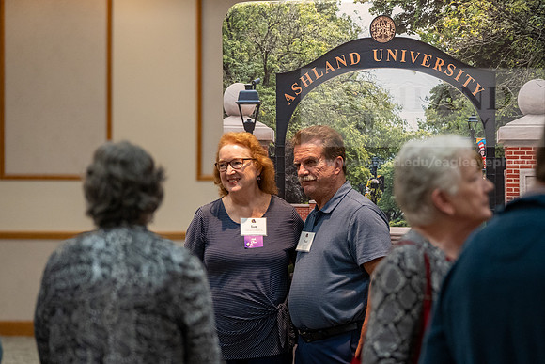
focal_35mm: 129
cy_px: 196
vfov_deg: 10.7
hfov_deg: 15.9
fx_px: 1949
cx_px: 283
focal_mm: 111
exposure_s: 1/320
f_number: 2.8
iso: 5000
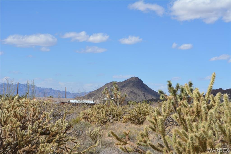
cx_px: 116
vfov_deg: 16.6
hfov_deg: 24.6
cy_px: 77
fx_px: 529
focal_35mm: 82
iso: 100
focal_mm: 55
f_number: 9
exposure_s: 1/320
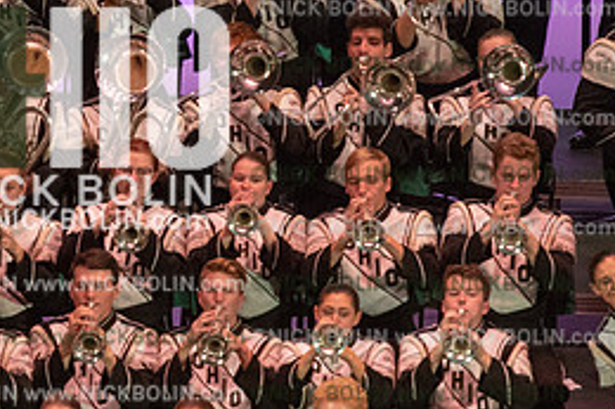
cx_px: 62
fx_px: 11028
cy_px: 118
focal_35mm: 646
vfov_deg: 2.1
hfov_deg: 3.2
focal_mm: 290
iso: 8000
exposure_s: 1/250
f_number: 5.6
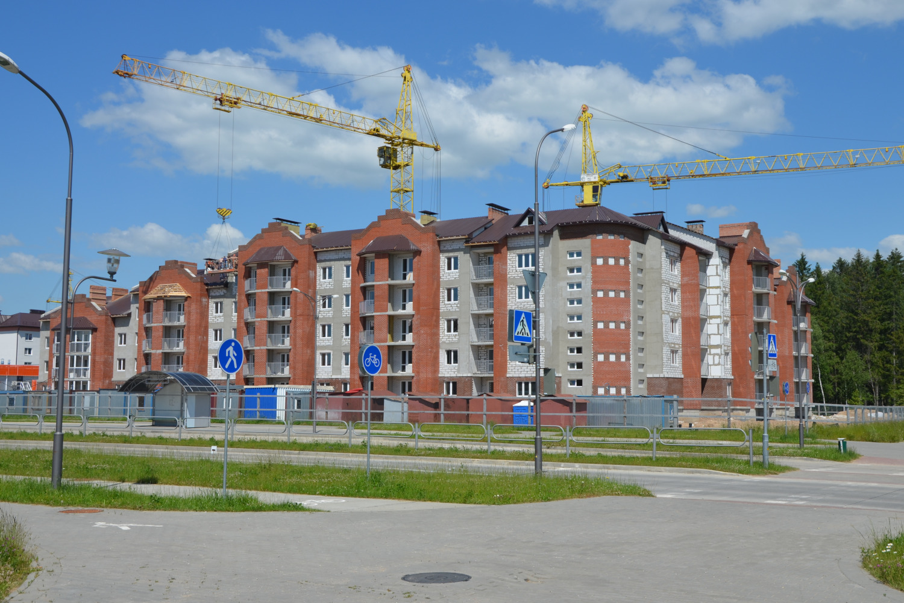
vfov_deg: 35.5
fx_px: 942
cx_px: 452
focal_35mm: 38
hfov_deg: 51.3
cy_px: 302
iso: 100
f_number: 9
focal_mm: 25
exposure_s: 1/320
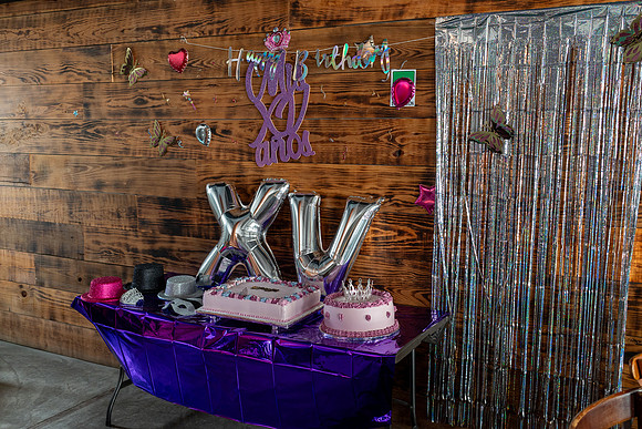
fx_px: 624
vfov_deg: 37.9
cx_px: 321
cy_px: 214
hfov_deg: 54.4
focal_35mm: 35
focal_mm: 35
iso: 800
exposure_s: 1/125
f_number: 4
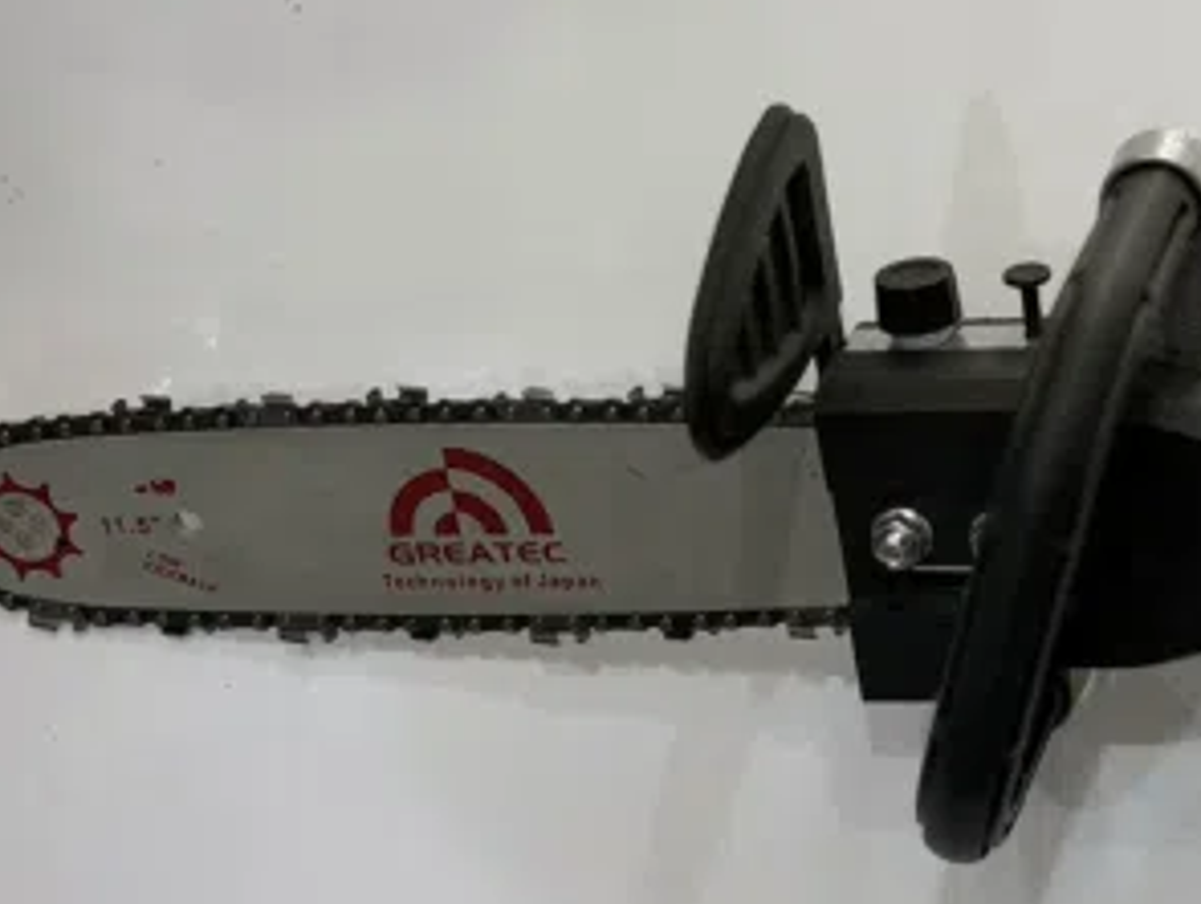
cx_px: 1099
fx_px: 3613
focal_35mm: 104
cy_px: 415
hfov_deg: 18.5
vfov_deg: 14.3
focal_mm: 6.76
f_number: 1.78
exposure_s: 1/121
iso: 80
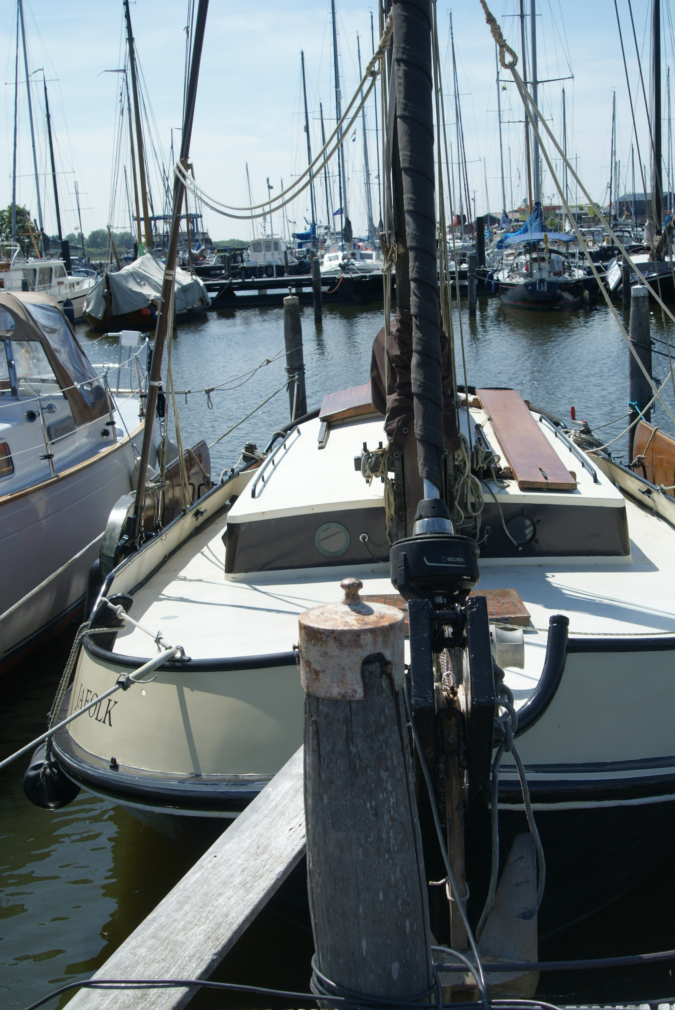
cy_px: 505
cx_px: 338
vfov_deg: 46.4
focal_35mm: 42
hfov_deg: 31.9
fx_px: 1179
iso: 100
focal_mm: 28
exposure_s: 1/320
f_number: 7.1
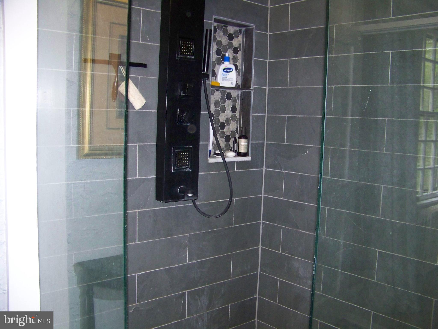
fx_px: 456
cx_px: 219
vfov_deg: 39.7
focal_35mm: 36
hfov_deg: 51.4
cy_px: 164
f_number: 2.8
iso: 200
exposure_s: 1/30
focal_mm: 5.85
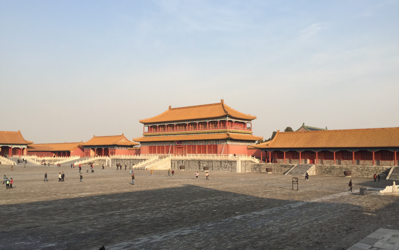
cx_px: 198
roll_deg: +0.2
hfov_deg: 61.2
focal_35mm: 31
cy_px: 136
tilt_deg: +3.1
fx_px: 337
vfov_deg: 40.6
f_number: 2.2
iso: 32
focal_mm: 4.15
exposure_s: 1/1236
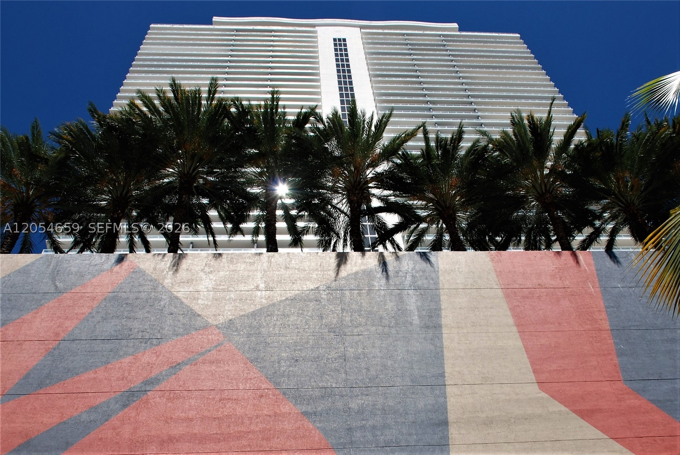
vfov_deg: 40.1
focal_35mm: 33
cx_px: 340
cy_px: 228
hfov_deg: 57.2
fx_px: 624
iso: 100
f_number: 9
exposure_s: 1/320
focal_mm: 22
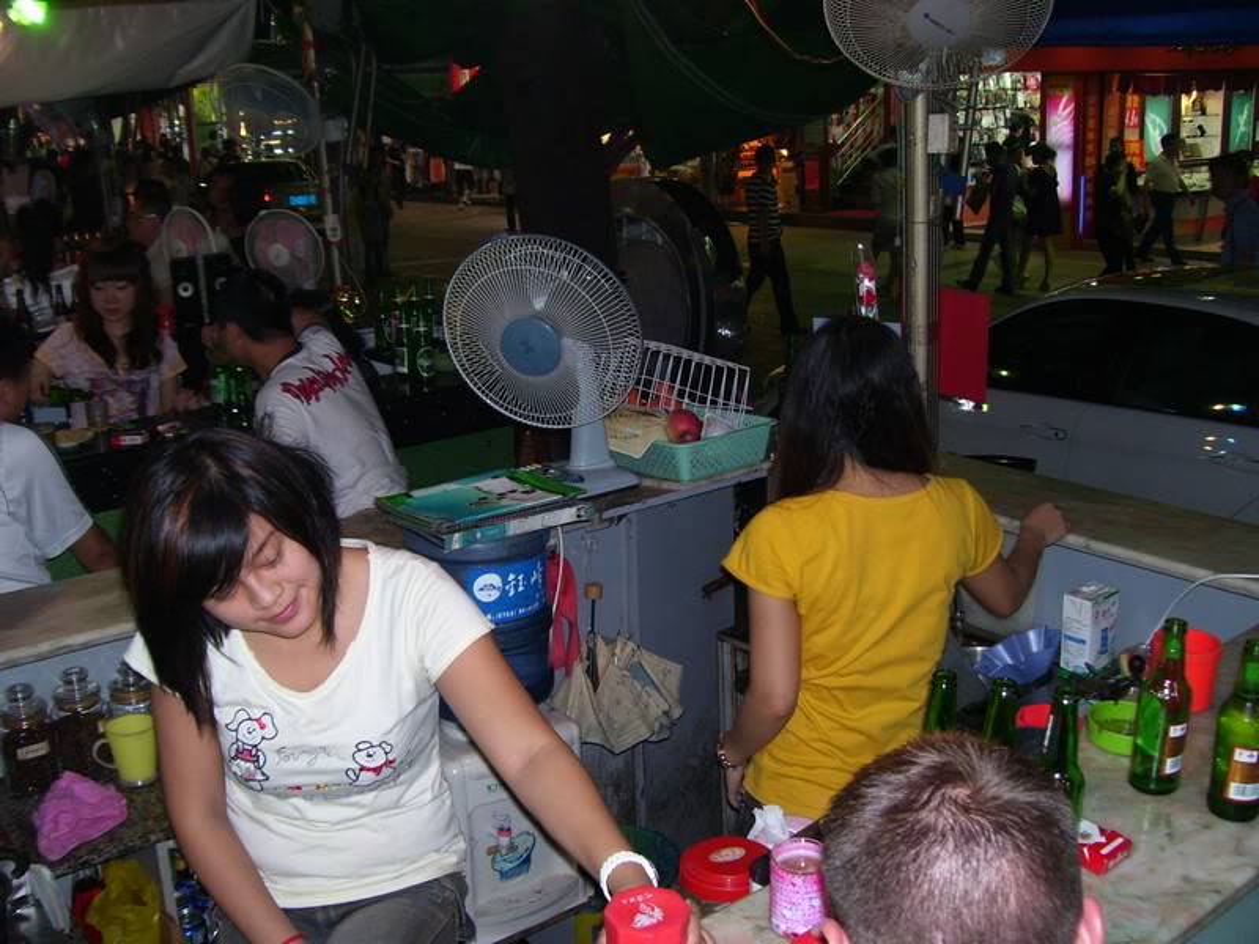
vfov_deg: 38.7
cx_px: 630
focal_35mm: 37
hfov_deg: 50.1
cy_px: 472
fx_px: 1346
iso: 125
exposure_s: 1/60
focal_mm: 6
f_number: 2.7
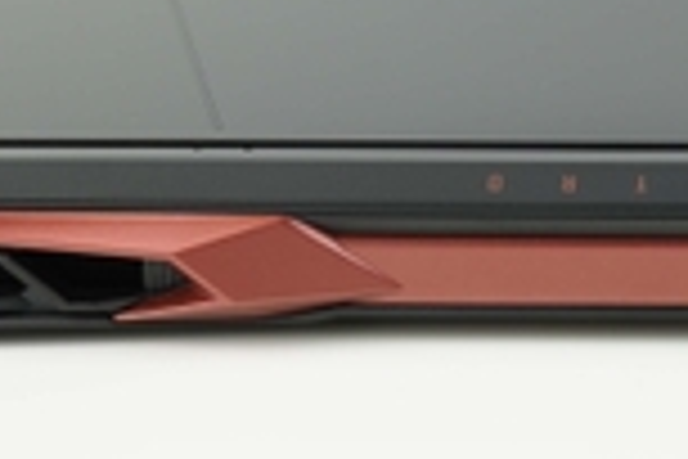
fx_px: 3153
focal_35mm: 165
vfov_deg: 8.2
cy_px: -162
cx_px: 643
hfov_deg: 12.3
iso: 100
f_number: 2.8
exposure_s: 1/100
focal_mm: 28
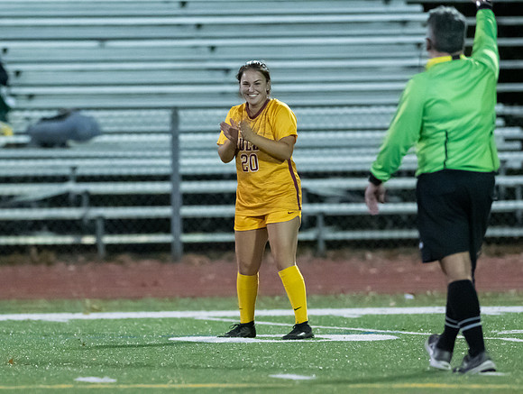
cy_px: 276
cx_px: 193
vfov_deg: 2.4
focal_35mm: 628
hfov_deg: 3.1
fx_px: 9510
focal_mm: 300
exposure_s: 1/1000
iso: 14400
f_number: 2.8
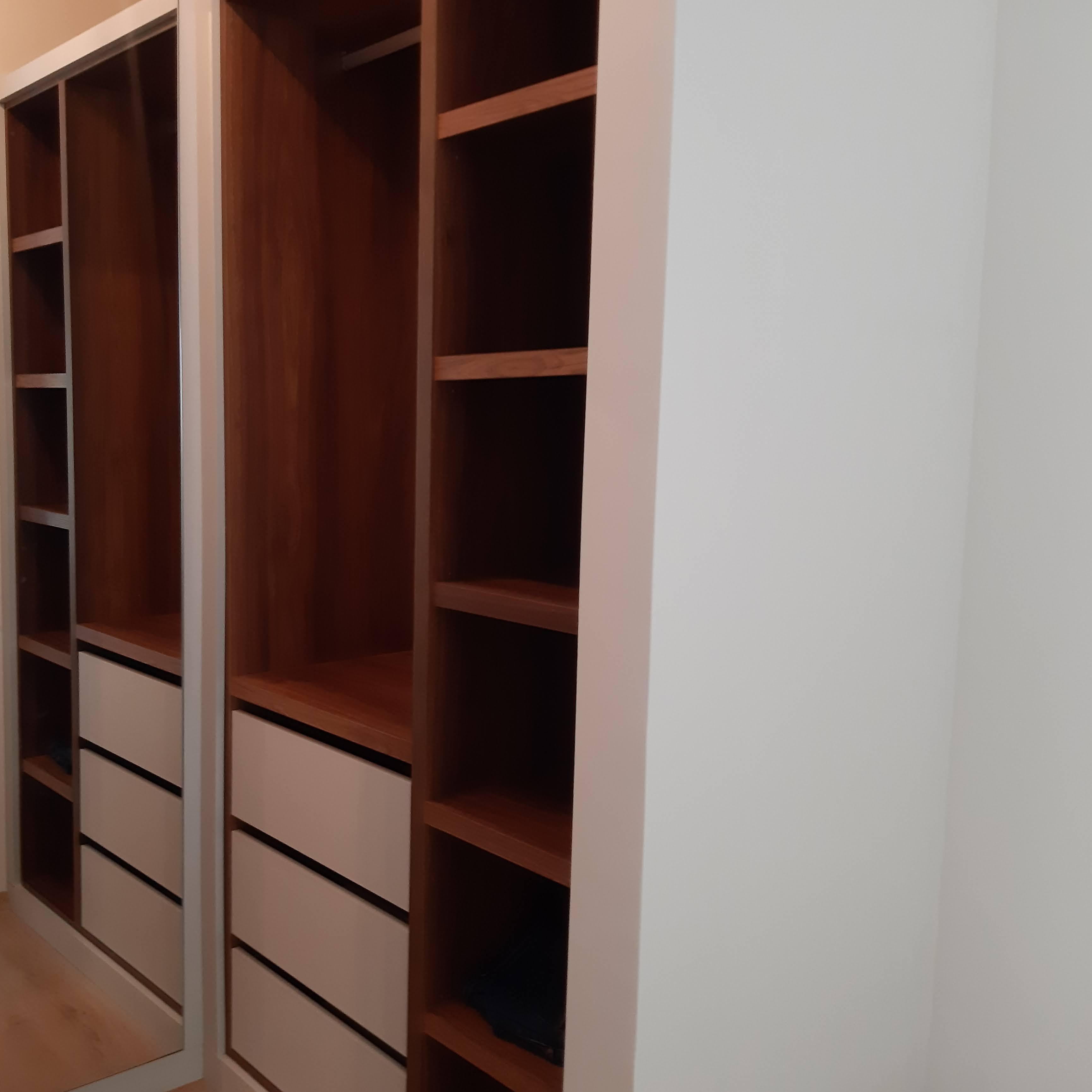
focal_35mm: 32
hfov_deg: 50.8
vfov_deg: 51.1
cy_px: 544
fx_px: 1142
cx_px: 442
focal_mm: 3.93
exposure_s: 1/50
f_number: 1.7
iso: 200
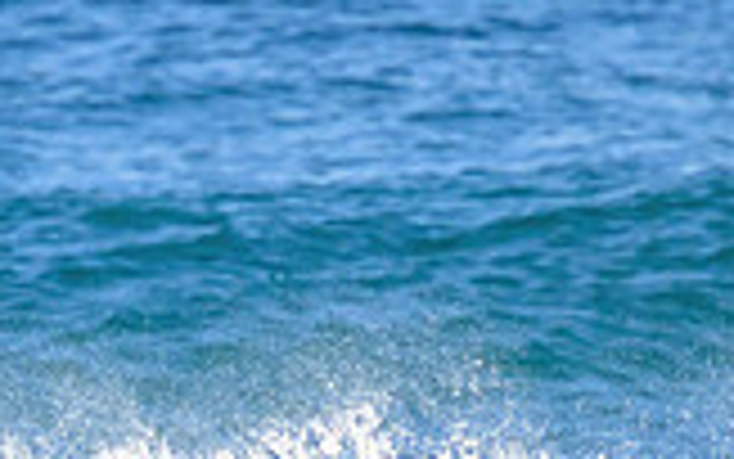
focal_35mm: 2543
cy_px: 826
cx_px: 32
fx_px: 50887
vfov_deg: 0.5
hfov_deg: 0.8
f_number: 11
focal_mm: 700
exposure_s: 1/2000
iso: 2200
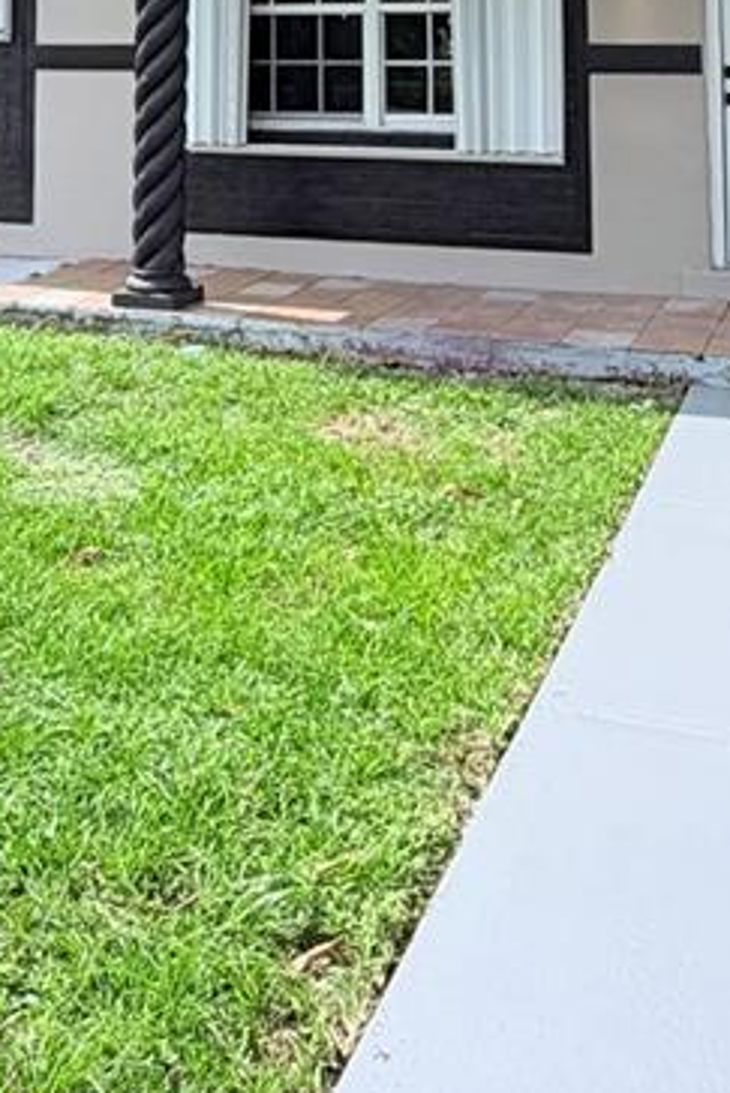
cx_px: 300
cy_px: -90
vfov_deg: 35.5
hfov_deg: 28.1
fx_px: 1458
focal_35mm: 48
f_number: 2.2
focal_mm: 2.22
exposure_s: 1/864
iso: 25
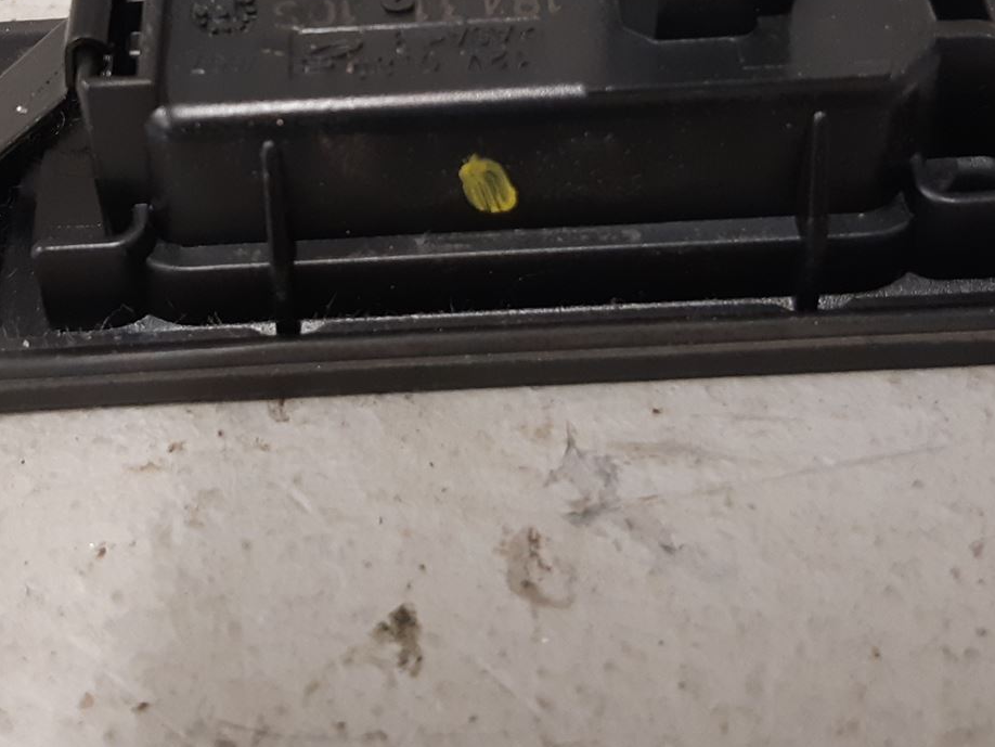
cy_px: 178
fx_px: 1668
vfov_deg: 24.9
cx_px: 363
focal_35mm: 58
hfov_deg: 33.0
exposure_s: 1/50
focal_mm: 3.93
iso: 200
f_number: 1.7
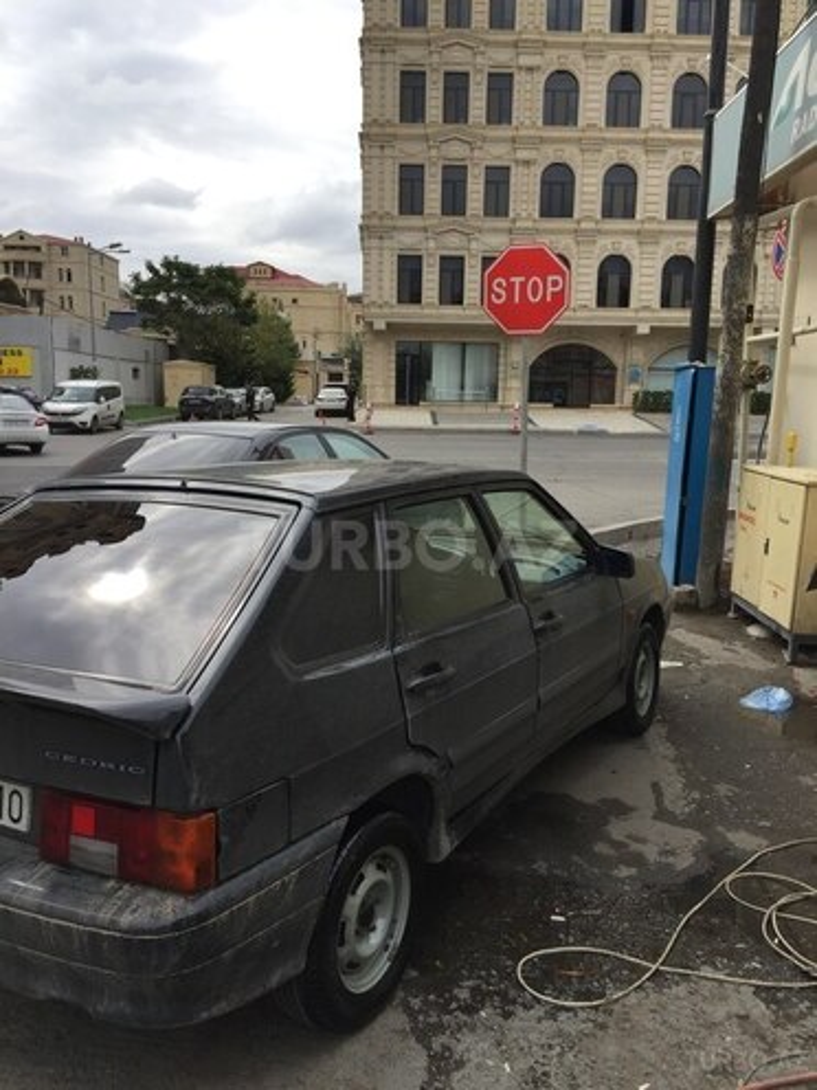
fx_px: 913
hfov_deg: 48.2
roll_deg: -0.8
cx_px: 408
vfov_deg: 61.7
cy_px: 545
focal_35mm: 29
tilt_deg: -9.0
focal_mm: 4.15
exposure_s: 1/1276
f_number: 2.2
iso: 32
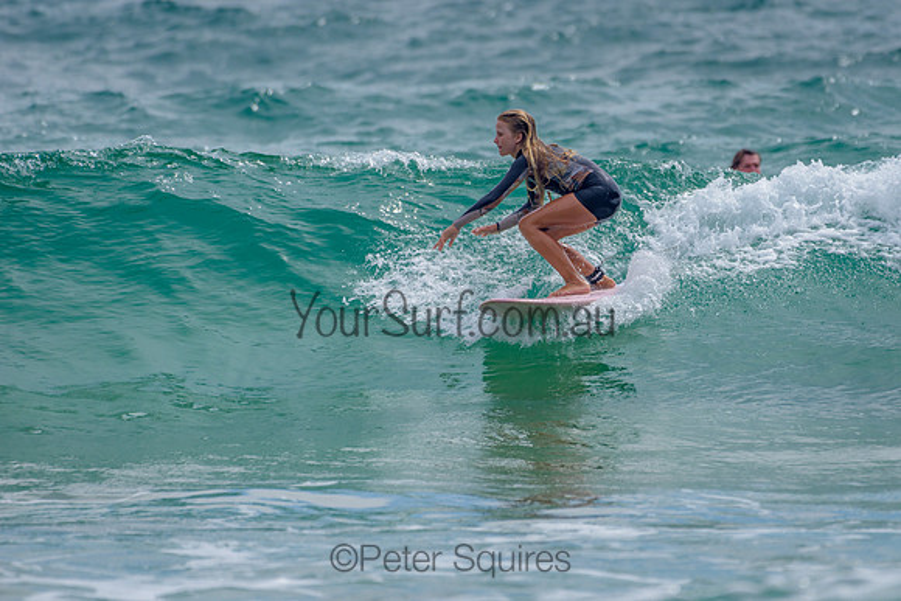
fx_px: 15335
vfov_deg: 2.2
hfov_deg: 3.4
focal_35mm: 613
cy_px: 245
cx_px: 552
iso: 125
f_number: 5.6
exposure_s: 1/2000
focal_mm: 500
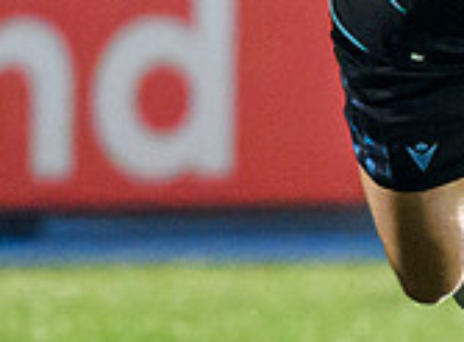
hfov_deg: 0.5
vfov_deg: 0.4
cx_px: 946
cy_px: 223
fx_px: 50062
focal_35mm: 3759
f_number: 3.2
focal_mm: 400
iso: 8000
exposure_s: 1/1000
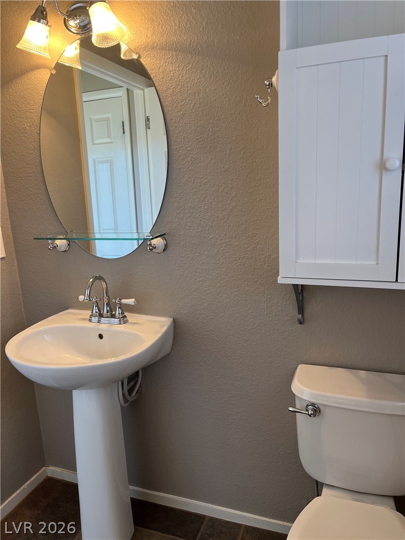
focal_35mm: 26
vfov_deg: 67.3
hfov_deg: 53.1
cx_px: 202
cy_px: 270
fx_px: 406
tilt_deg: -12.6
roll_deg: +2.6
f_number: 1.6
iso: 64
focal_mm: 5.1
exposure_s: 1/60
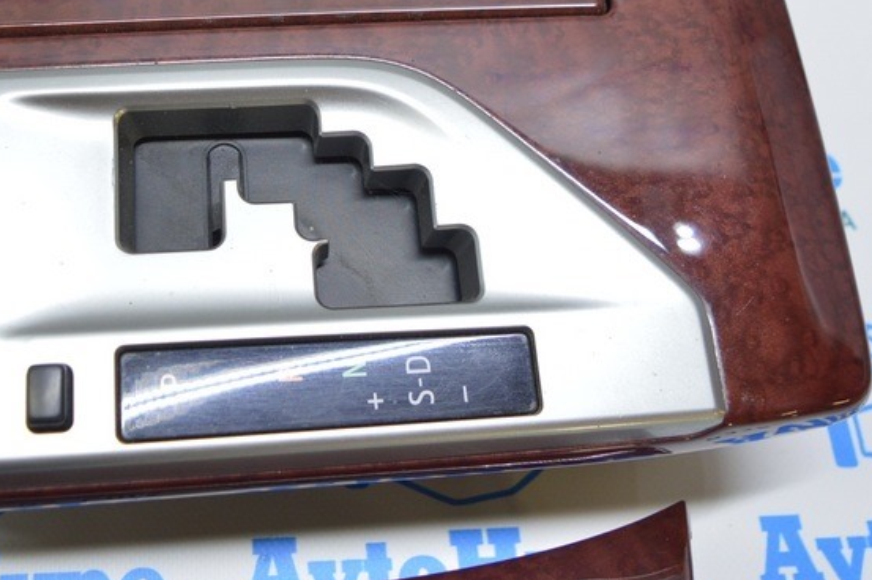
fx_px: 1210
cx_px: 238
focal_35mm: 50
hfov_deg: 38.8
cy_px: 81
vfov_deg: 26.2
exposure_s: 1/50
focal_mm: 18
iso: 400
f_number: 3.5
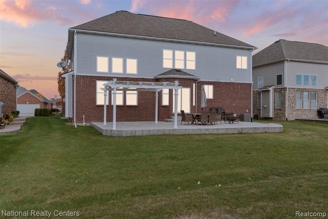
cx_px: 164
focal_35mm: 29
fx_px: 264
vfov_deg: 44.9
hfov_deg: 63.7
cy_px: 110
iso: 100
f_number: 8
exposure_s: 1/125
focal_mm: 29
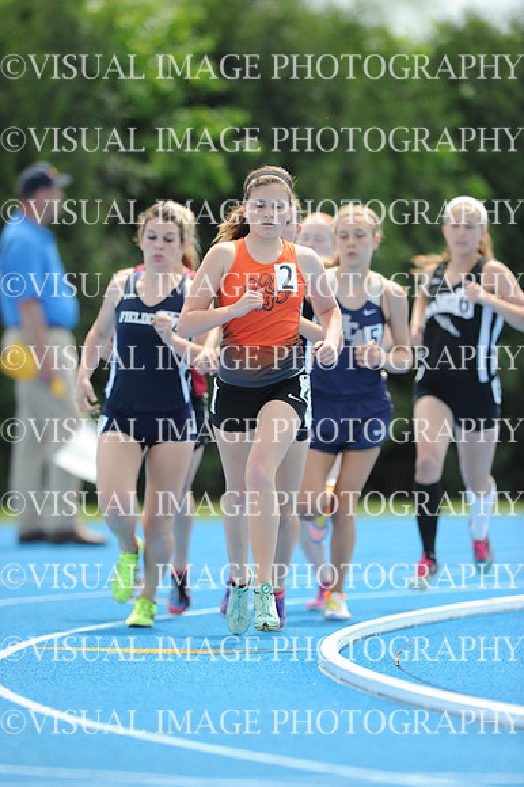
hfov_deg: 3.4
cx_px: 262
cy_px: 394
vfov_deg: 5.2
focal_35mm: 400
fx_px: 8743
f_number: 4
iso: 400
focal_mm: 400
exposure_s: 1/2000
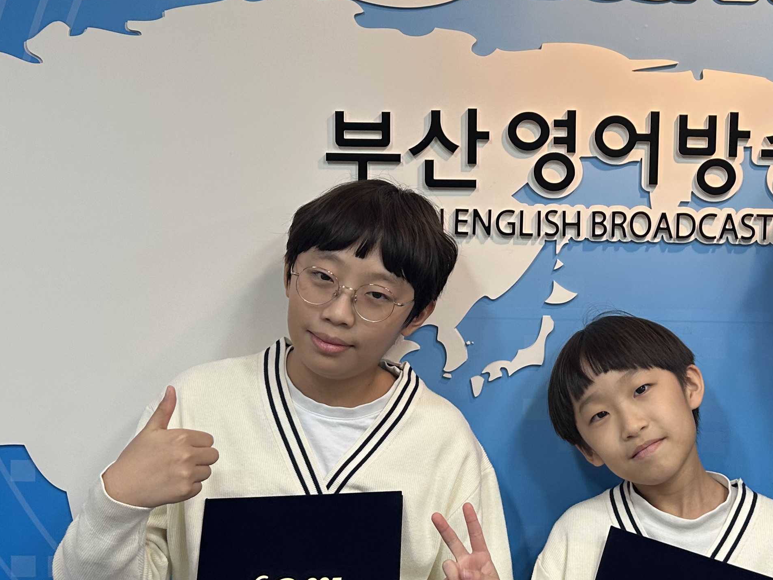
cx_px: 579
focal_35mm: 51
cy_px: 200
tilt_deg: -1.3
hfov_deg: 36.6
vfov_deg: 28.4
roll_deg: -0.7
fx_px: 1139
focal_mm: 6.86
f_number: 1.78
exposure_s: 1/120
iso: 125
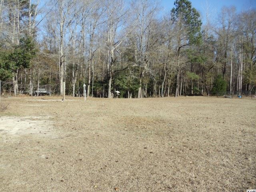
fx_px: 325
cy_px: 96
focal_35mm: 44
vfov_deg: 32.9
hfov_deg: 42.9
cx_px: 128
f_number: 7.1
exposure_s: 1/200
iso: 100
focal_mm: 6
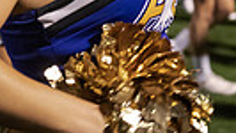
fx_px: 1371
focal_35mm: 219
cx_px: 103
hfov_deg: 9.8
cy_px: -118
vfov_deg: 5.5
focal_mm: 48
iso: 5000
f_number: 4
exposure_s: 1/320
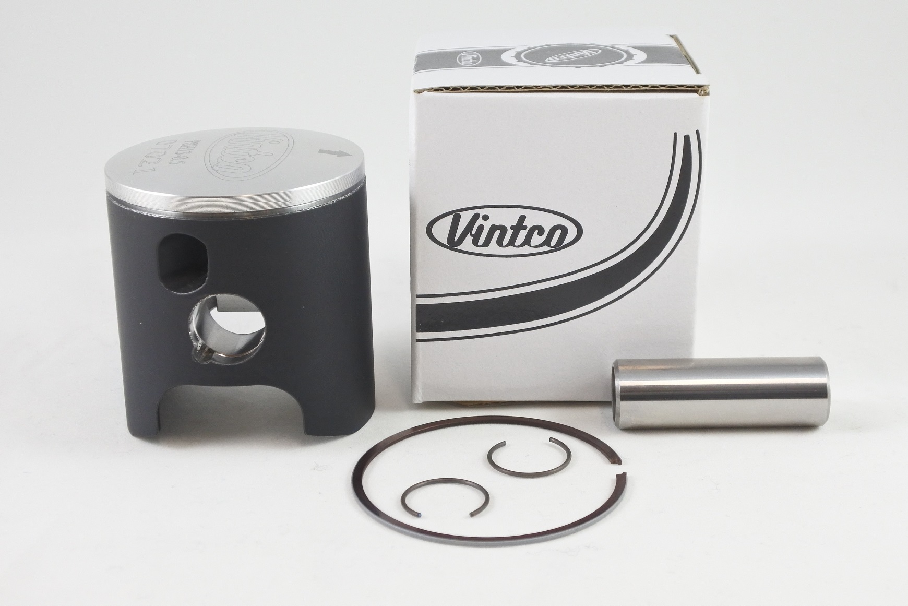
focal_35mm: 43
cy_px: 303
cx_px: 454
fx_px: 1085
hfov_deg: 45.4
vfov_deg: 31.2
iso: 560
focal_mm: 16.1
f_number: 4.5
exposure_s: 1/125
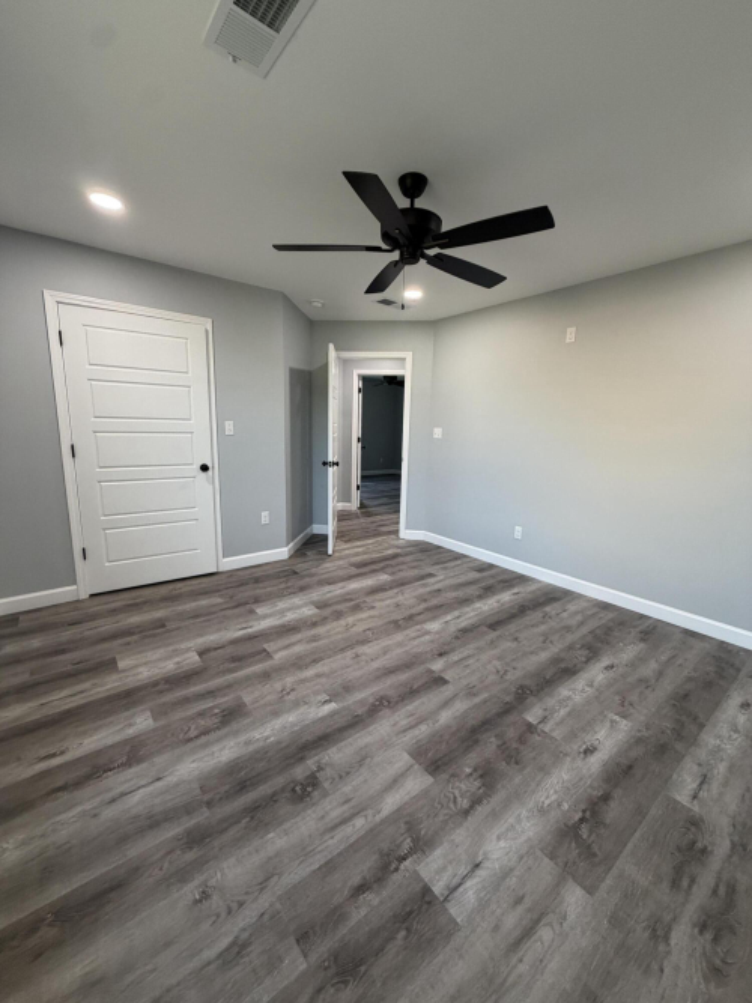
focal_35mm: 14
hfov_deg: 85.7
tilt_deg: -11.1
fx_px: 406
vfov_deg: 102.1
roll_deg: -2.1
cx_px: 376
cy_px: 502
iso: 320
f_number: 2.2
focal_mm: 2.22
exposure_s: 1/120
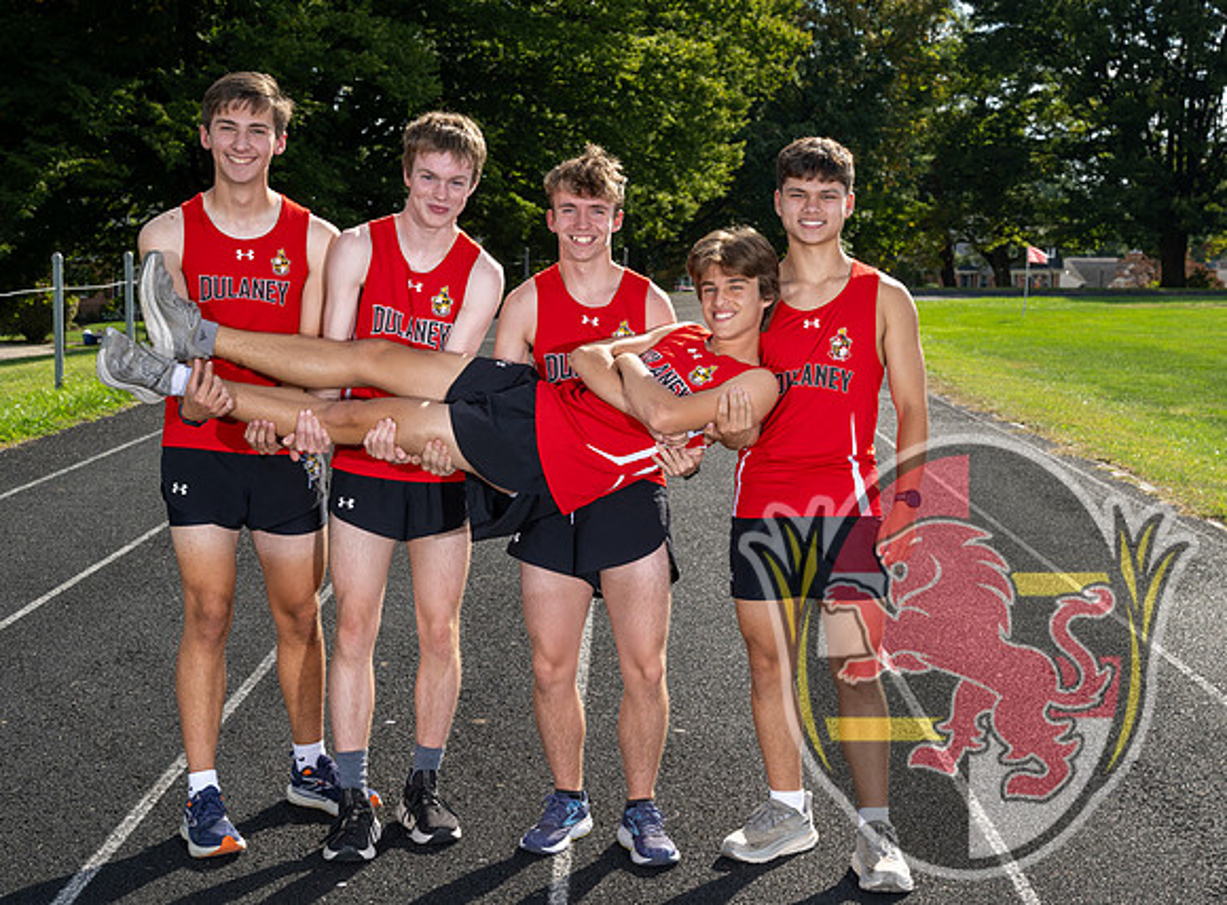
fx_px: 2079
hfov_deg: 32.8
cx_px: 735
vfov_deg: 24.6
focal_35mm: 59
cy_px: 422
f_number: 8
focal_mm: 50
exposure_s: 1/200
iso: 64
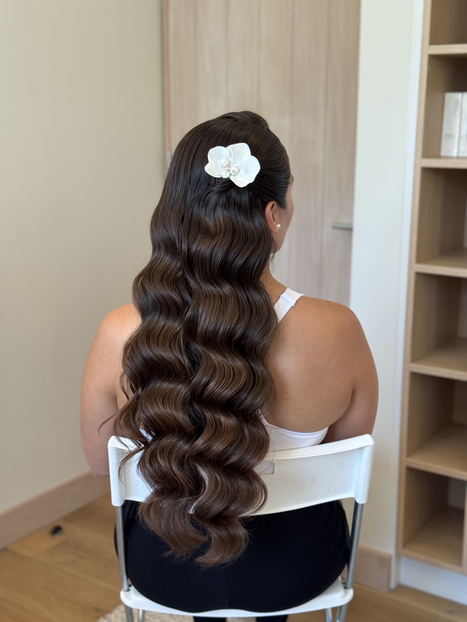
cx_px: 234
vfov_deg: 39.7
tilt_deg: -12.2
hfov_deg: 30.3
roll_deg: -0.1
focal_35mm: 48
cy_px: 311
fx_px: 863
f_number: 1.78
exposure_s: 1/100
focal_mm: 6.76
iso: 64
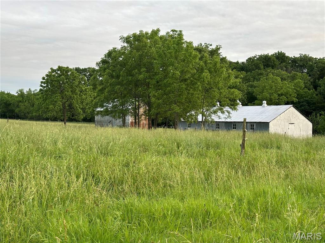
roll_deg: -1.5
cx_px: 162
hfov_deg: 39.7
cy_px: 122
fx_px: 451
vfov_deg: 30.3
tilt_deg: +0.0
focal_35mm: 48
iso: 64
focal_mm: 6.86
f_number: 1.78
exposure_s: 1/494
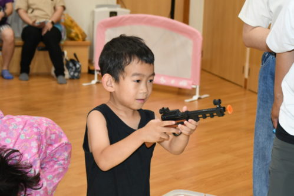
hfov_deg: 20.4
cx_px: 147
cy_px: 98
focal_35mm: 100
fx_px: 817
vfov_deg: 13.7
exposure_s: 1/250
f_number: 4.8
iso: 1000
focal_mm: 50
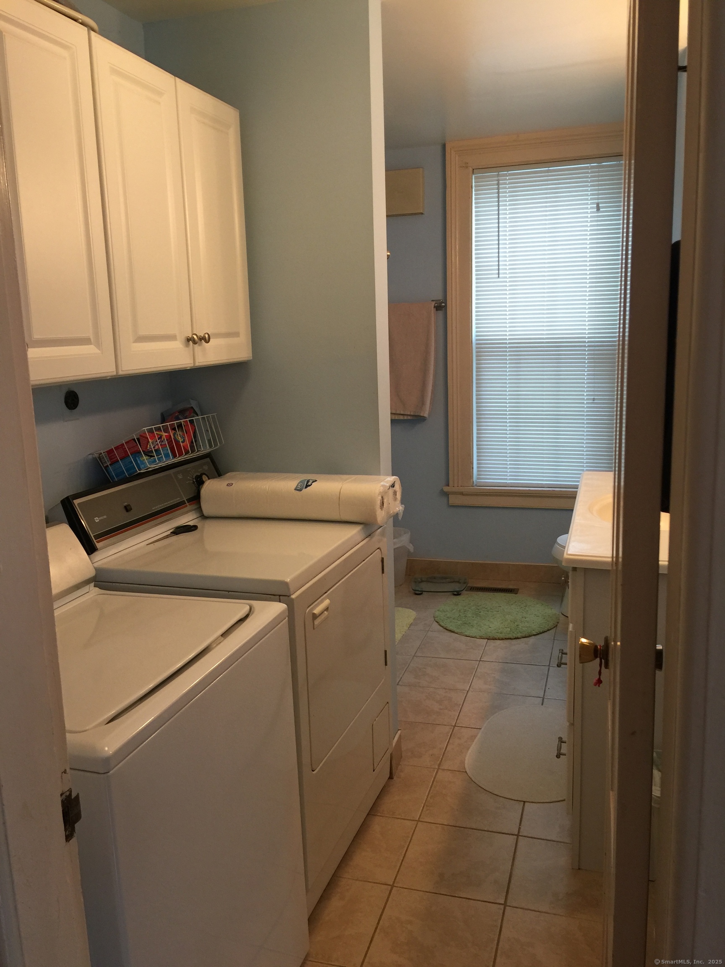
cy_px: 484
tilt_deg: -9.9
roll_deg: +1.9
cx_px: 362
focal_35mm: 29
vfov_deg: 61.7
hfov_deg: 48.2
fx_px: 810
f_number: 2.2
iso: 50
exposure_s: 1/17
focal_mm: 4.15
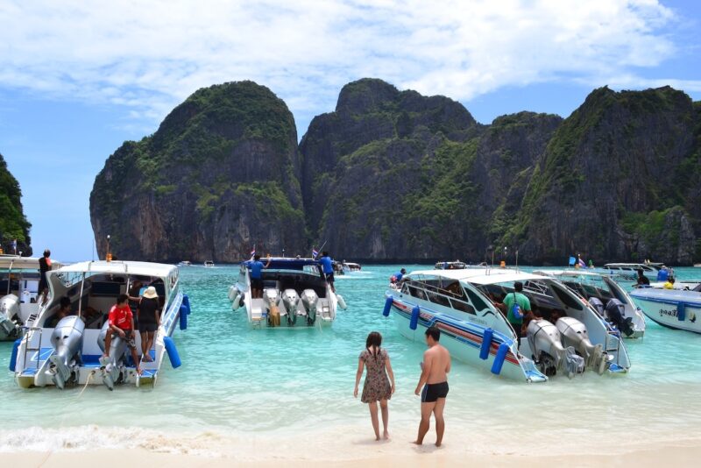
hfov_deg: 61.9
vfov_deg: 43.6
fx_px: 584
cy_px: 234
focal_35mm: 30
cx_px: 350
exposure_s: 1/400
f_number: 11
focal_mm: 20
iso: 400
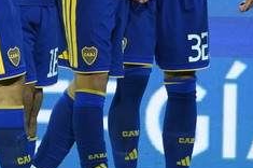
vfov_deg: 1.5
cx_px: 82
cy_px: -58
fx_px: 6464
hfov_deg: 2.2
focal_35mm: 921
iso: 5000
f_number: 5.6
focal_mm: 300
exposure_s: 1/640
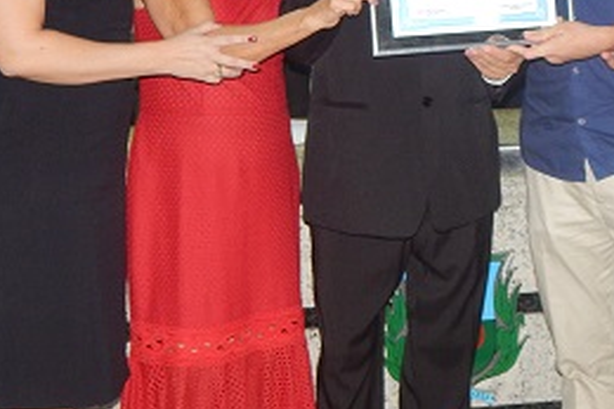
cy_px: 30
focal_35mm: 86
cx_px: 460
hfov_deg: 23.4
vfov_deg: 15.7
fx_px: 1466
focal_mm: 7.7
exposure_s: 1/30
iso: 360
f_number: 3.6
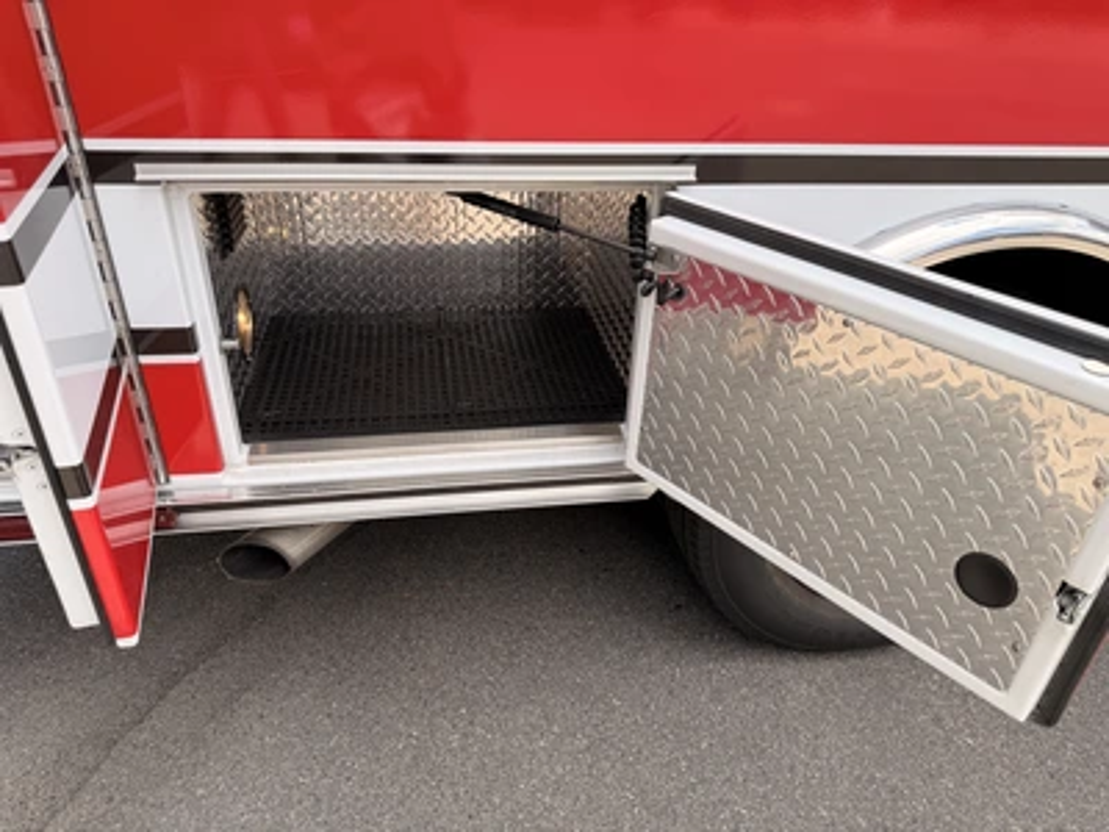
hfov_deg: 71.6
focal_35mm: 24
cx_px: 554
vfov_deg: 56.8
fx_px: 769
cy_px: 416
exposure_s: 1/1230
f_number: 1.78
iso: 80
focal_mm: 6.76
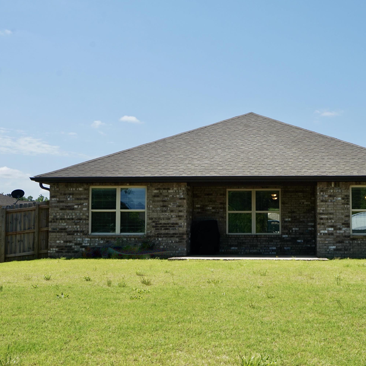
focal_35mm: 53
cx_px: 249
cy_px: 186
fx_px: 630
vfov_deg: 32.4
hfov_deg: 32.1
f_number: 14
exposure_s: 1/100
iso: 100
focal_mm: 27
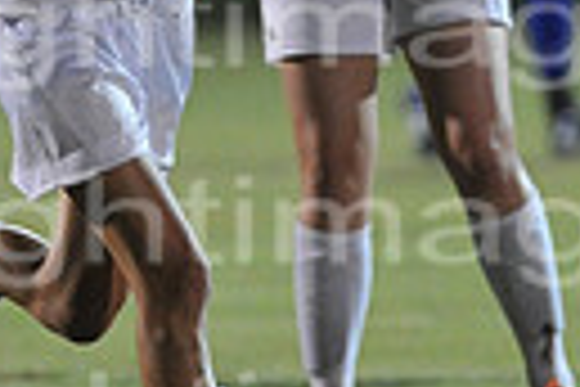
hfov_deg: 1.5
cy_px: -63
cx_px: 157
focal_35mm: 1347
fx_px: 21700
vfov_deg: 1.0
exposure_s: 1/500
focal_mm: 300
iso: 5000
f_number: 4
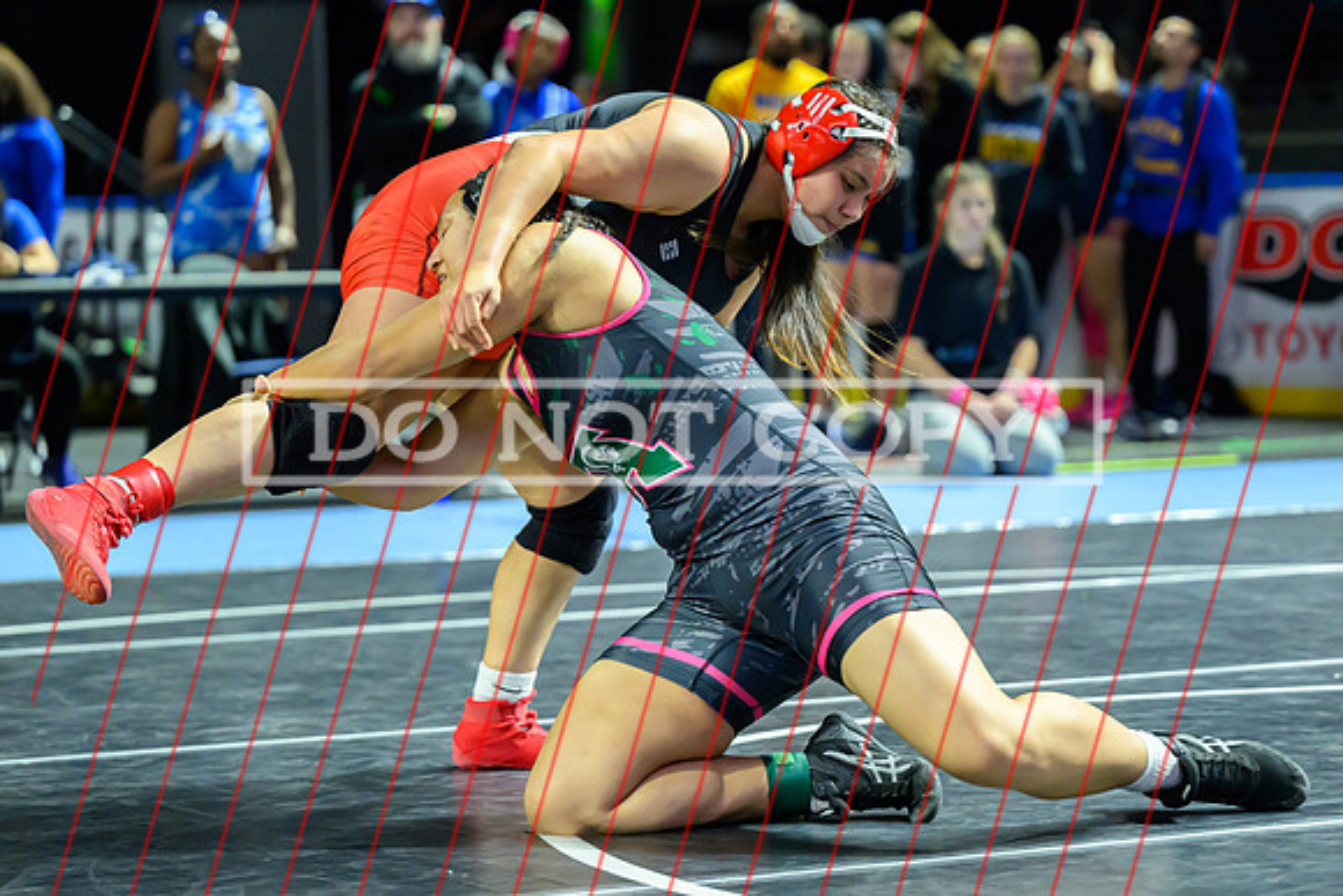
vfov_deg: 11.6
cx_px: 802
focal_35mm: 119
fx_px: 4427
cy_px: 426
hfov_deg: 17.2
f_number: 2.8
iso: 4000
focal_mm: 97
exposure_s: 1/800
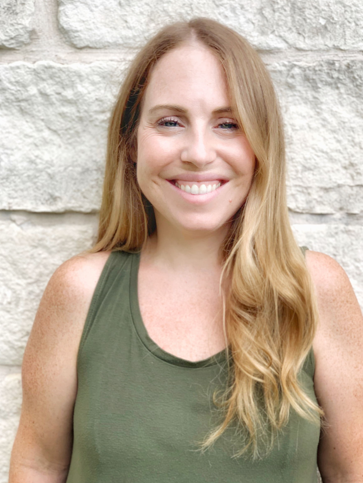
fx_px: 797
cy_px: 221
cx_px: 188
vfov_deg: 33.8
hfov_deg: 25.7
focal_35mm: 57
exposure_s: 1/122
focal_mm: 6
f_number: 2.4
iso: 50
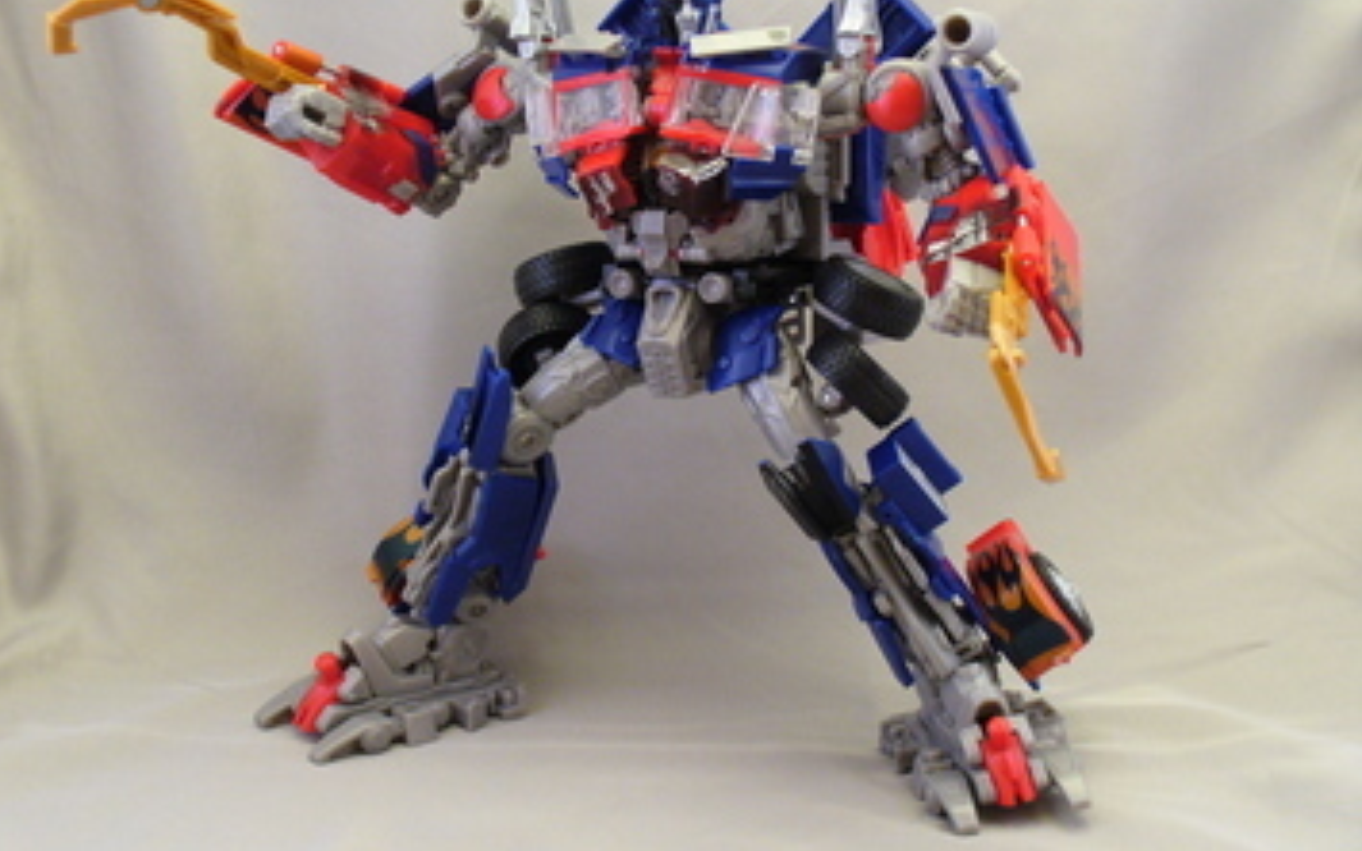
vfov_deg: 22.4
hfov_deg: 35.1
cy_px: 368
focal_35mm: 58
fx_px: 2153
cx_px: 675
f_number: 3.1
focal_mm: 8.9
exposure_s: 1/13
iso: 200
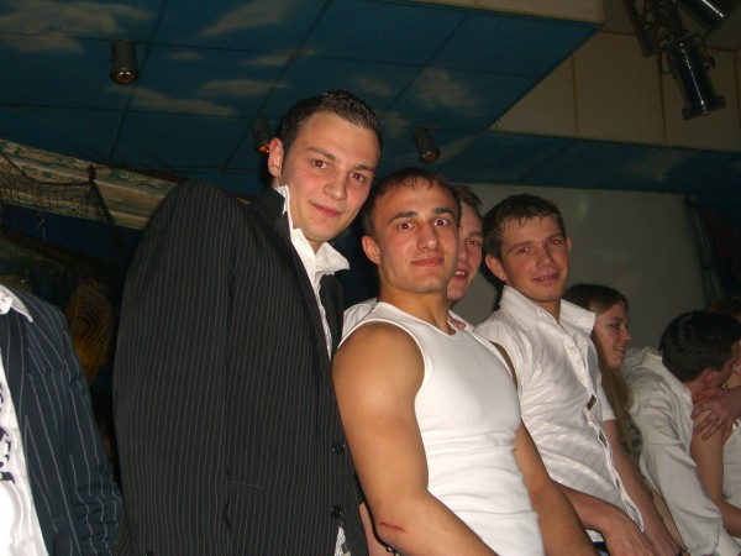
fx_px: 985
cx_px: 370
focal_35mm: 46
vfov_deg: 31.5
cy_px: 278
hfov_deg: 41.2
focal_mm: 9.5
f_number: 3.1
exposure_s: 1/60
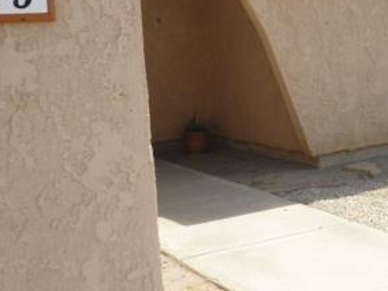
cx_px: 344
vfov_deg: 22.9
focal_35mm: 63
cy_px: 51
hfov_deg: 29.5
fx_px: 706
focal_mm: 5
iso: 100
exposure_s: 1/125
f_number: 9
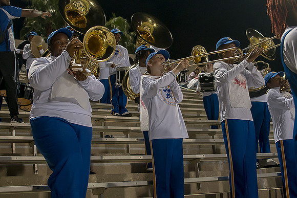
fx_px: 429
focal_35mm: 52
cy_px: 99
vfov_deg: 26.0
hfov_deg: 38.2
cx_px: 148
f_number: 4
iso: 1600
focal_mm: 35
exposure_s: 1/320
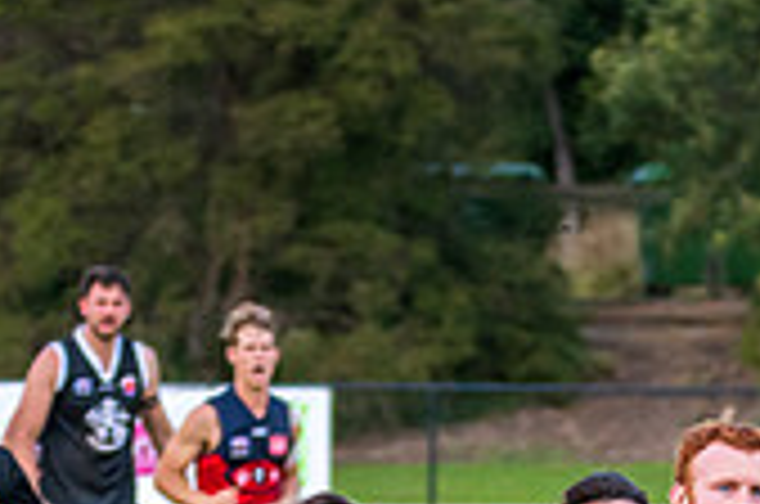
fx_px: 15150
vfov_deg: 1.9
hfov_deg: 2.9
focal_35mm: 719
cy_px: 909
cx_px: 804
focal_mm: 150
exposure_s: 1/1250
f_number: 5.6
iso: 1000
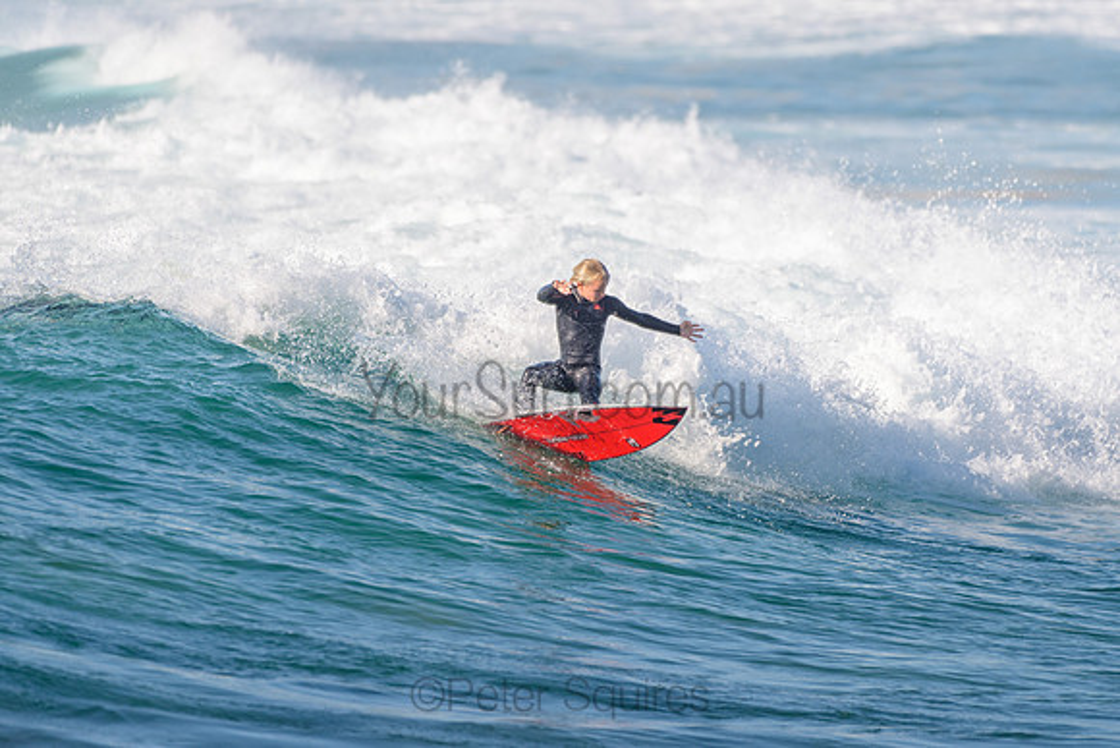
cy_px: 369
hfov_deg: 3.4
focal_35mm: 612
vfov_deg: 2.2
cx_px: 598
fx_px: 19052
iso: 280
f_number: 5.6
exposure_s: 1/2000
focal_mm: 500
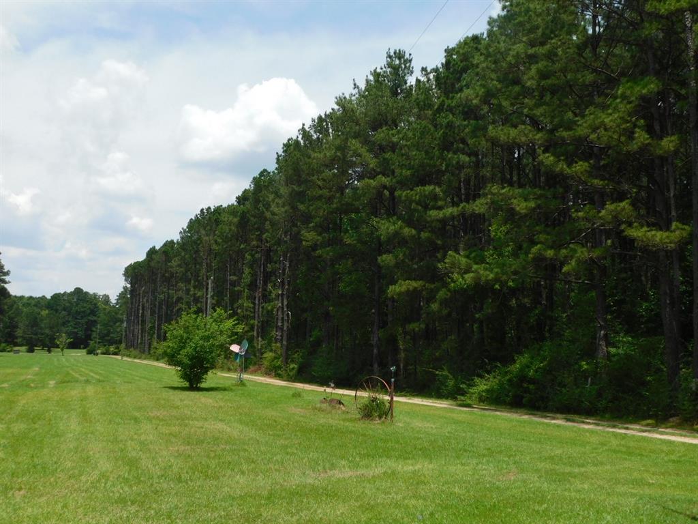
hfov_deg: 51.4
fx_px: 726
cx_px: 349
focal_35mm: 36
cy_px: 262
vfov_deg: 39.7
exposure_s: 1/1250
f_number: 3.5
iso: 125
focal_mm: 6.3
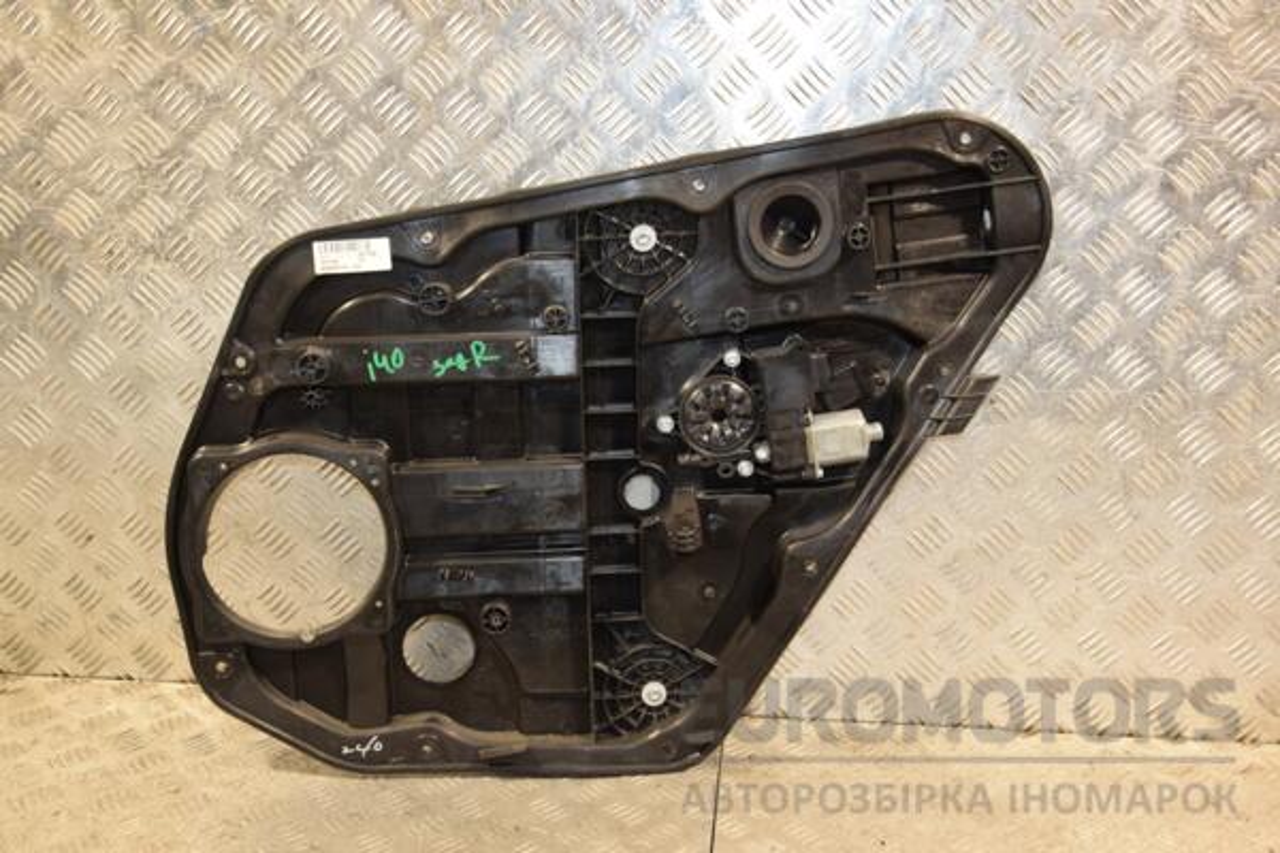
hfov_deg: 46.4
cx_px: 640
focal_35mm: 42
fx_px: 1493
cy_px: 426
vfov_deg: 31.9
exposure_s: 1/80
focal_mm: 28
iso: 800
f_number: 5
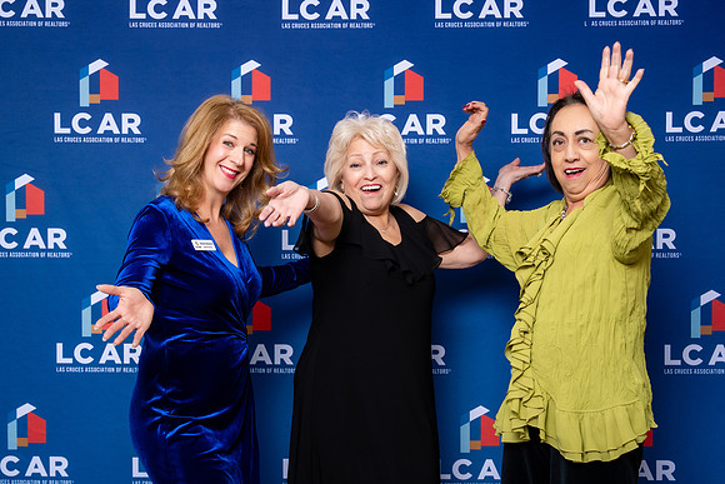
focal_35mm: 63
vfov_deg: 21.6
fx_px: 1266
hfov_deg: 31.9
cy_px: 253
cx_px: 315
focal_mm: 55
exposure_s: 1/200
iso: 500
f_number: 5.6
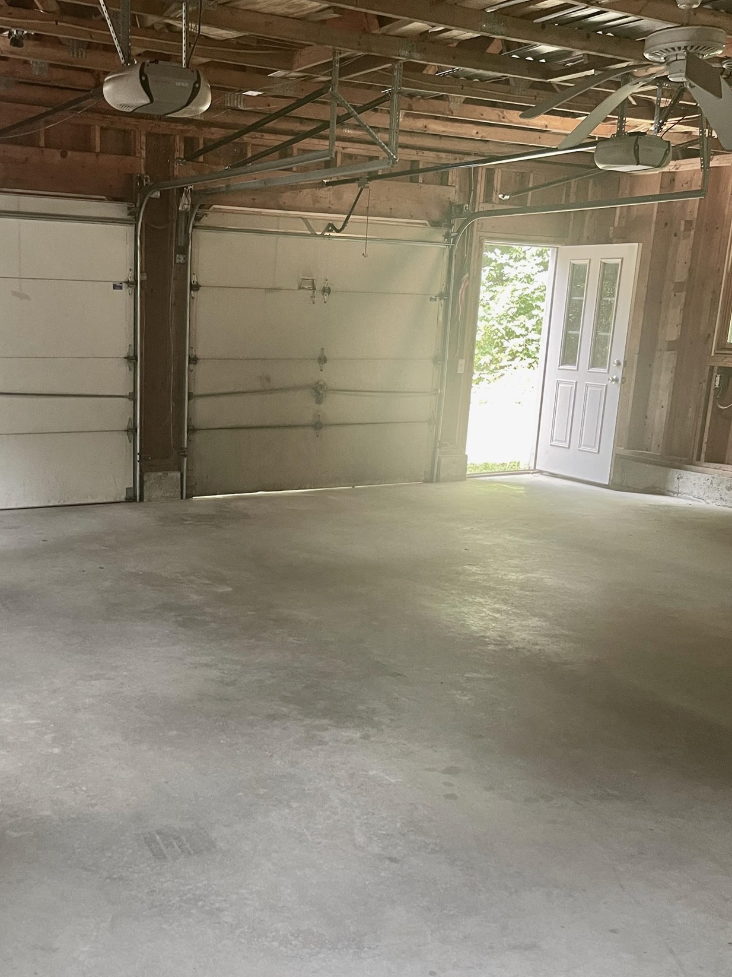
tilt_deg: -14.3
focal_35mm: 35
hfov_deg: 40.0
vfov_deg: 52.4
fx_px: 987
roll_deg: -2.6
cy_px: 562
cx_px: 223
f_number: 1.6
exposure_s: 1/61
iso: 125
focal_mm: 5.1
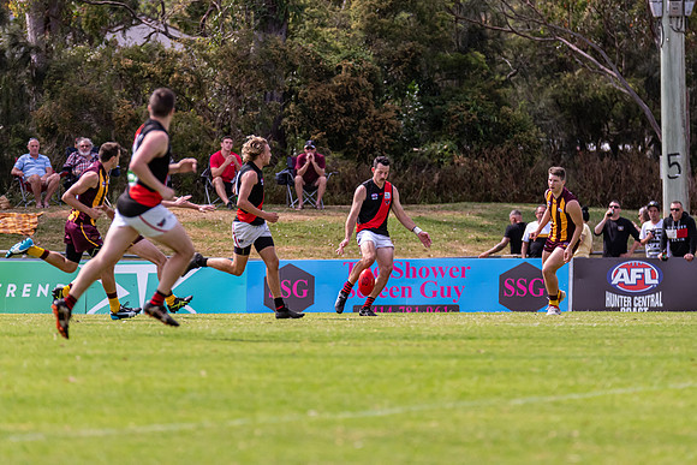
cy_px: 223
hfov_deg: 4.5
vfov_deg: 3.0
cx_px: 354
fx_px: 8833
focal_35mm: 456
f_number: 6.3
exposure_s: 1/2500
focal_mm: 360
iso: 800
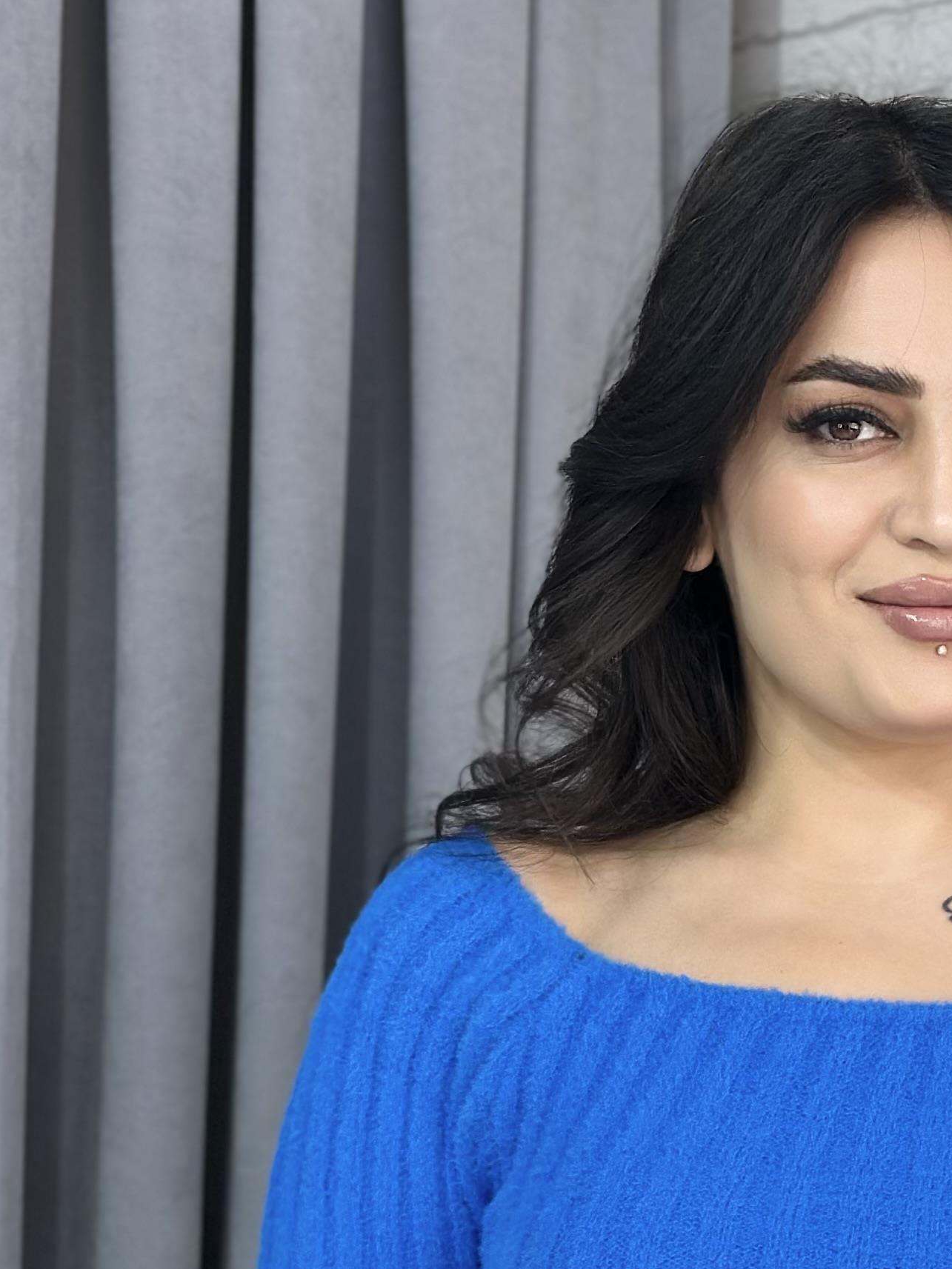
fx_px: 4143
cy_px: 1208
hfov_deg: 13.0
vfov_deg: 17.1
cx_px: 858
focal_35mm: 113
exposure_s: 1/141
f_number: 1.78
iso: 80
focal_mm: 6.86
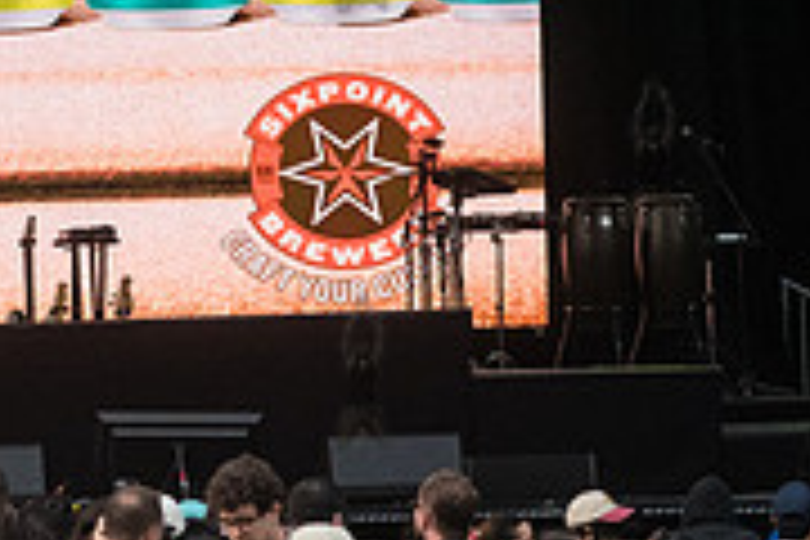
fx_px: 6232
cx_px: -220
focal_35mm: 277
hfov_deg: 7.4
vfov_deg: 5.0
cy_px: 151
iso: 4000
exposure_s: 1/4000
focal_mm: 86
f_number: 5.6
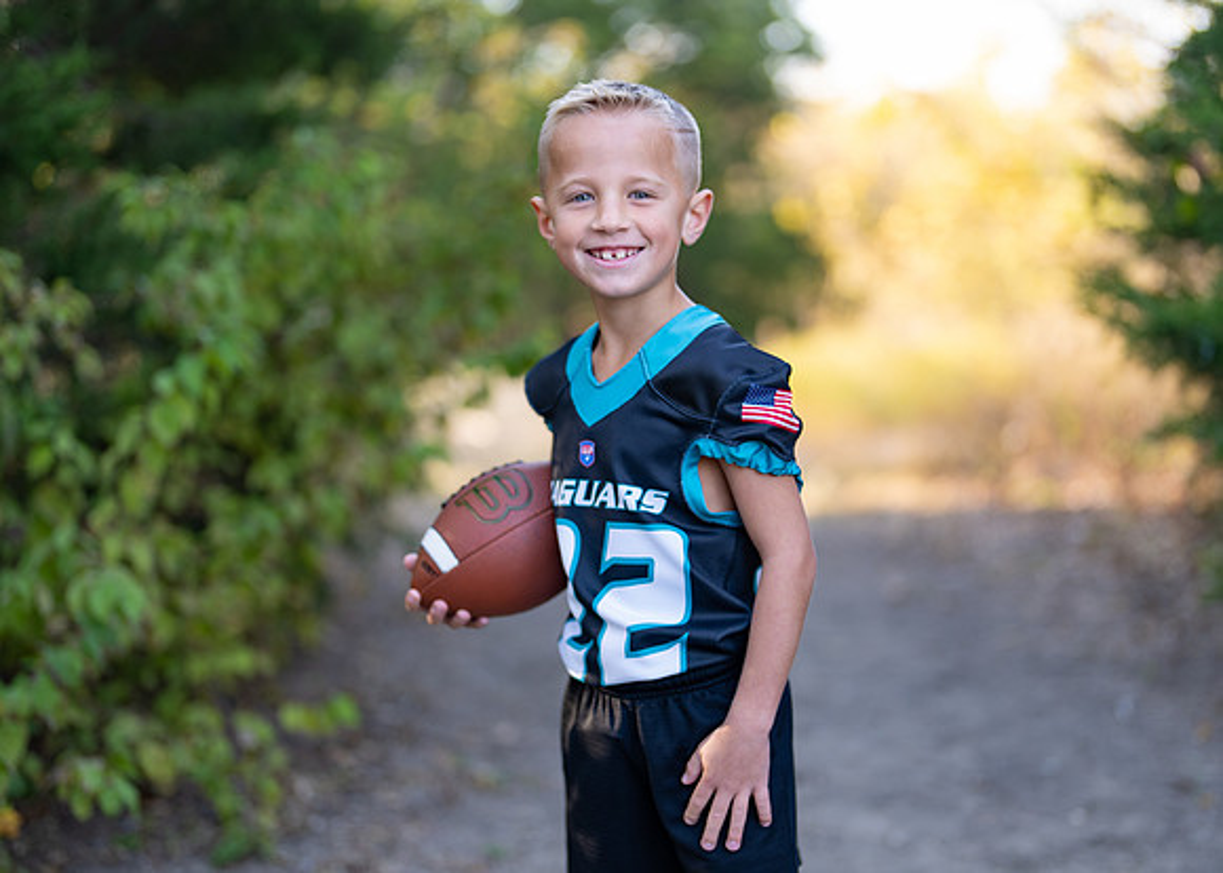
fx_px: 2065
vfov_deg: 23.9
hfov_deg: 33.0
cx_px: 665
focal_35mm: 59
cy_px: 447
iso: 100
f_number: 1.2
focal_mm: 50
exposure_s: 1/320
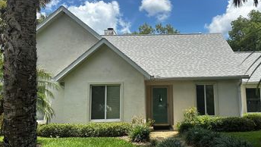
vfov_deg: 31.2
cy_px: 73
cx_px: 163
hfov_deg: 52.2
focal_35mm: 38
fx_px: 263
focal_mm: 6.86
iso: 80
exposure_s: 1/4762
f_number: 1.78
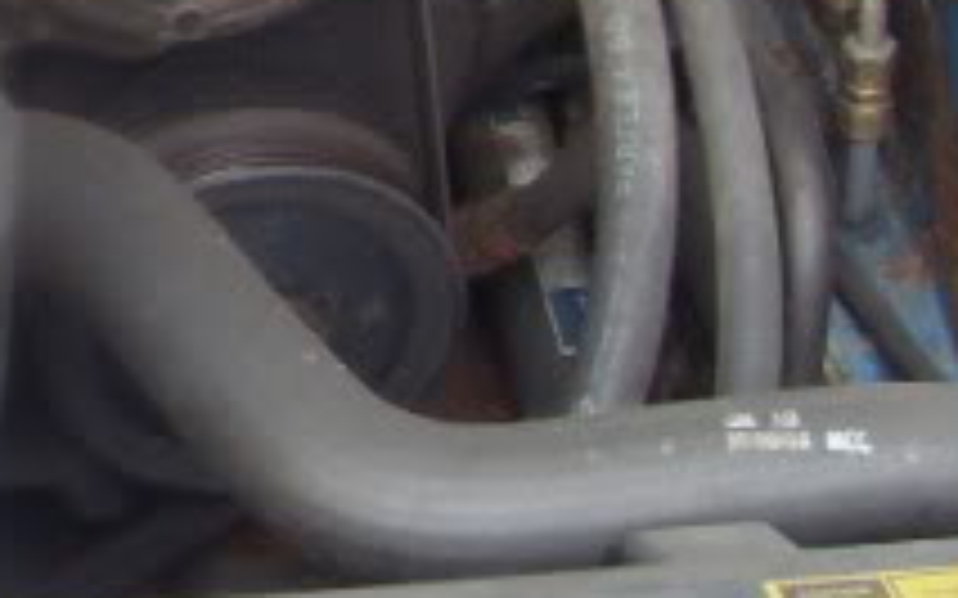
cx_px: -490
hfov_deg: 13.4
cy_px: -373
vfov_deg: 8.7
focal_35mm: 147
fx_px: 3837
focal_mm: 6.3
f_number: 2.8
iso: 100
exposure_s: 1/90
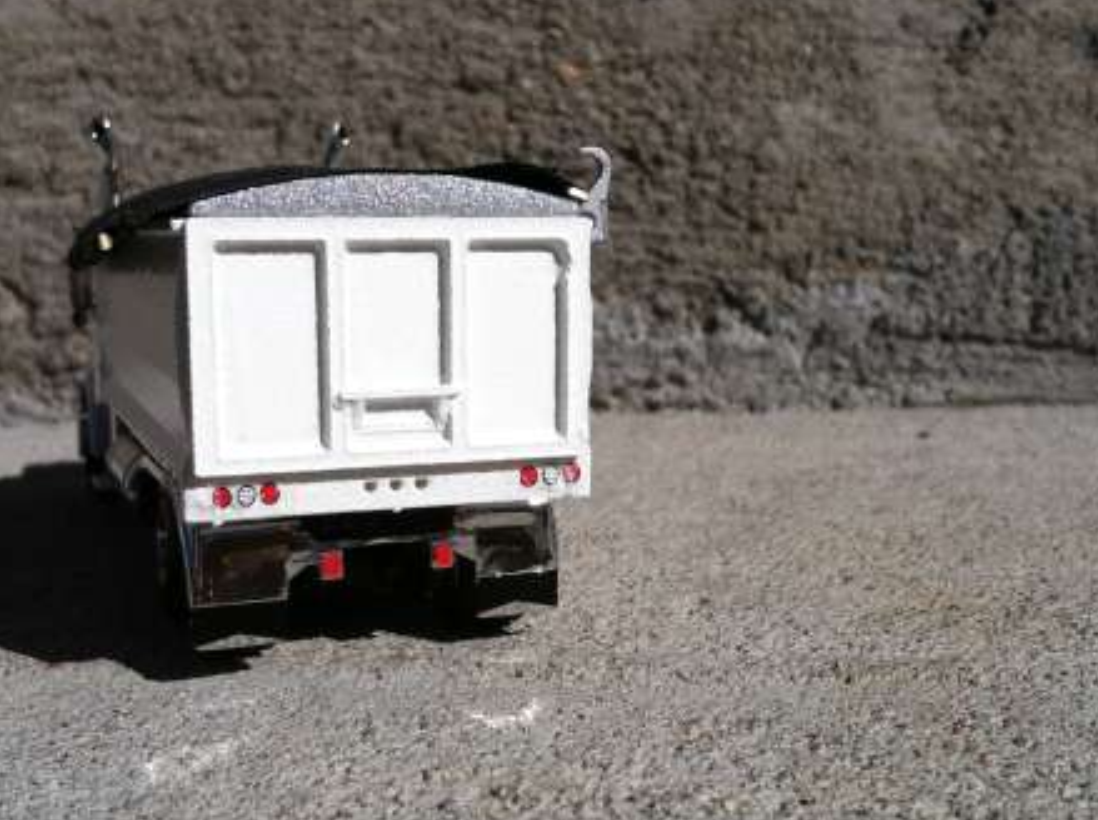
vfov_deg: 28.4
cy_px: 485
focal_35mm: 51
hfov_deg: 37.5
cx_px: 553
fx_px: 1615
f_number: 2.8
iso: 80
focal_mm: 3.85
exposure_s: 1/3750
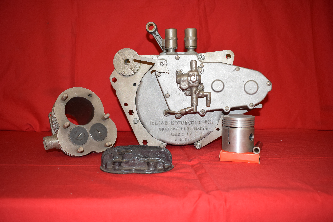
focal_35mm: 33
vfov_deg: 40.0
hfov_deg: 57.2
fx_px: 305
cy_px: 111
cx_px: 166
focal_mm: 22
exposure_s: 1/125
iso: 640
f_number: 5
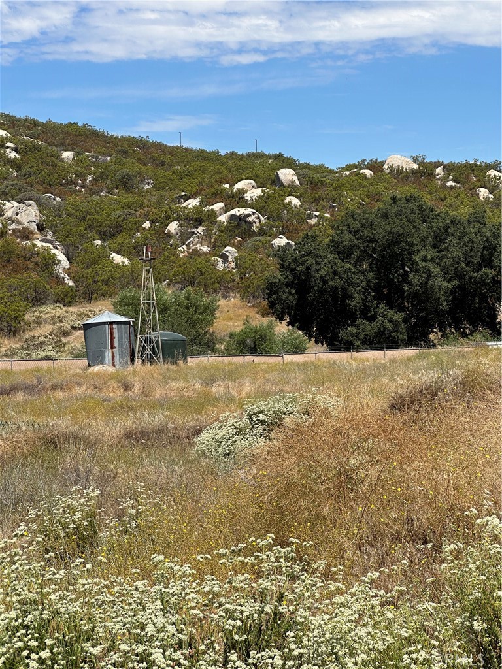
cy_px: 334
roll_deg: +1.5
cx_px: 251
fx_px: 1489
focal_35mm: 77
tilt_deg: -2.5
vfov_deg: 25.3
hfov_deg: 19.1
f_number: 2.8
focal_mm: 9
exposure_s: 1/847
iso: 32
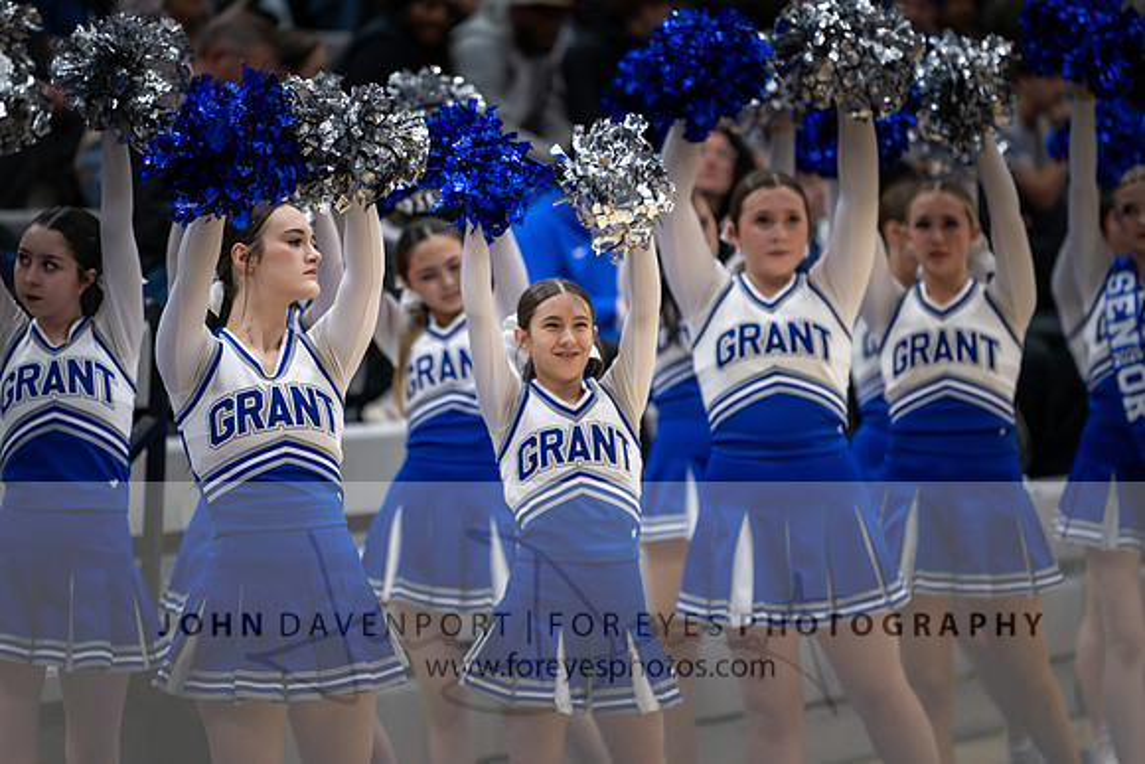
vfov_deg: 5.7
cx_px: 509
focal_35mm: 243
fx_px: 7731
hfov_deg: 8.5
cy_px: 300
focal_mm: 200
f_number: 2.8
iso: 8000
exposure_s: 1/1000
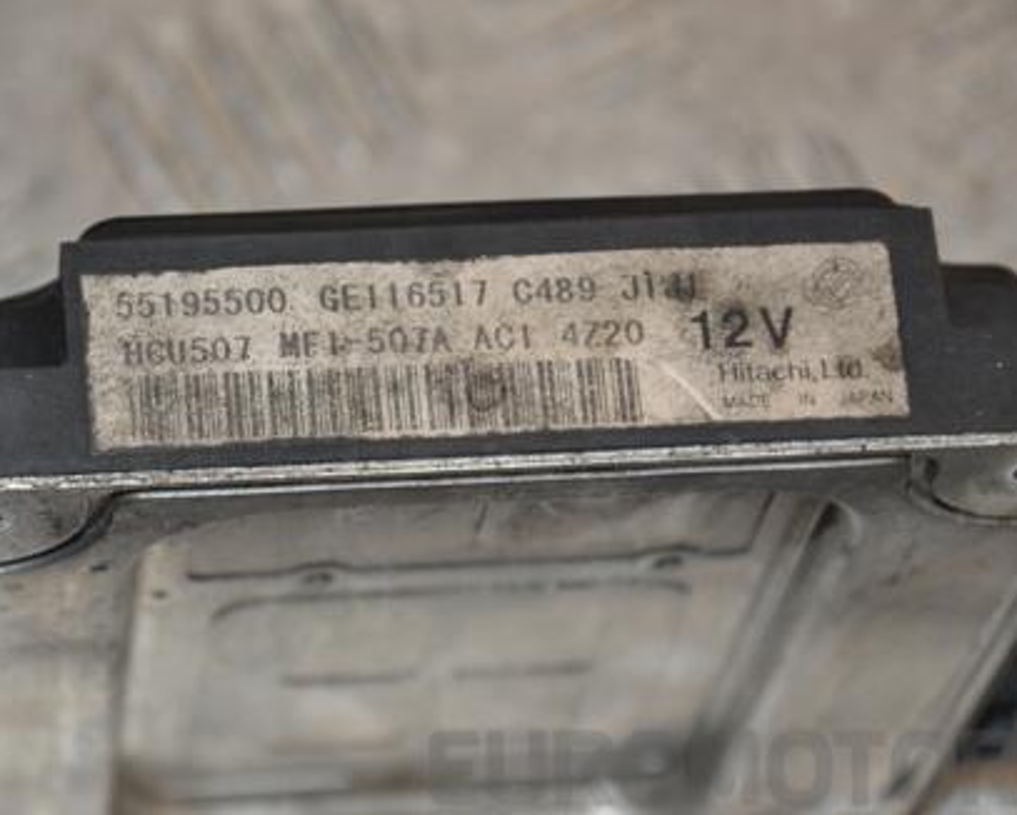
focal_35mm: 156
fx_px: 4688
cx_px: 382
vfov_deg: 9.9
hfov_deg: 12.4
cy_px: 435
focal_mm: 75
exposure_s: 1/200
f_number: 5.6
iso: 800
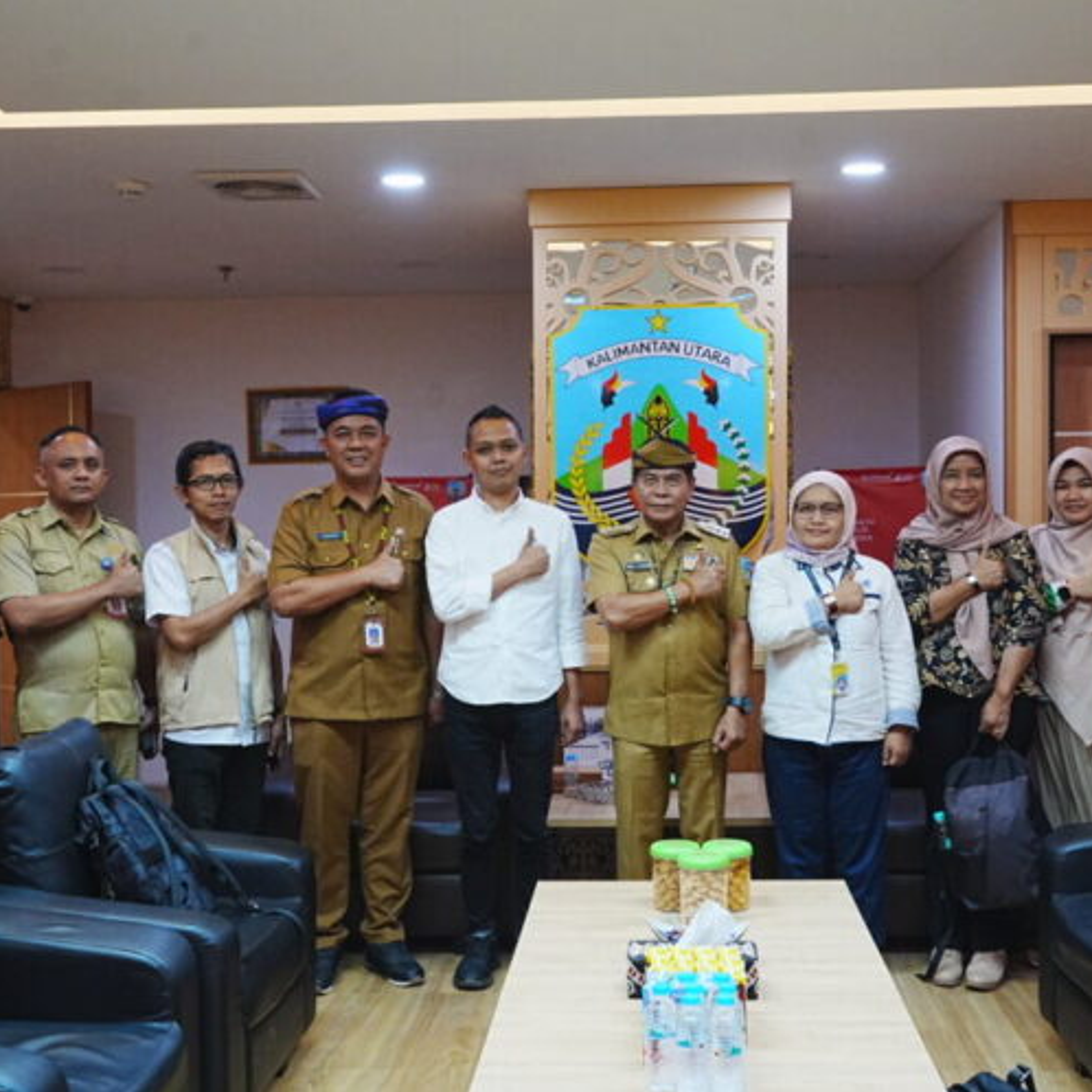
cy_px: 545
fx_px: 1463
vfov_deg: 40.9
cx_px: 607
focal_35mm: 41
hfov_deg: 40.9
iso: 5000
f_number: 6.3
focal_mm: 32
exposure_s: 1/125
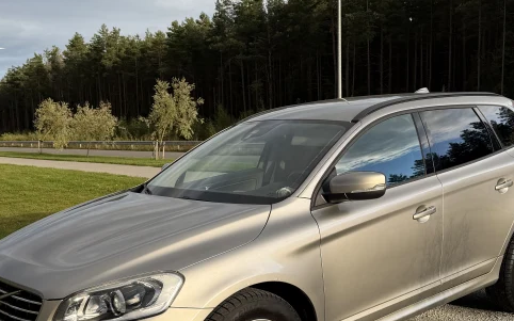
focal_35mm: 45
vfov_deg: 28.4
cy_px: 214
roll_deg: +2.1
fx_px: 630
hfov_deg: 44.4
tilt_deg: -8.6
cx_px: 264
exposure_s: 1/788
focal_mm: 6.76
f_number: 1.78
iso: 80
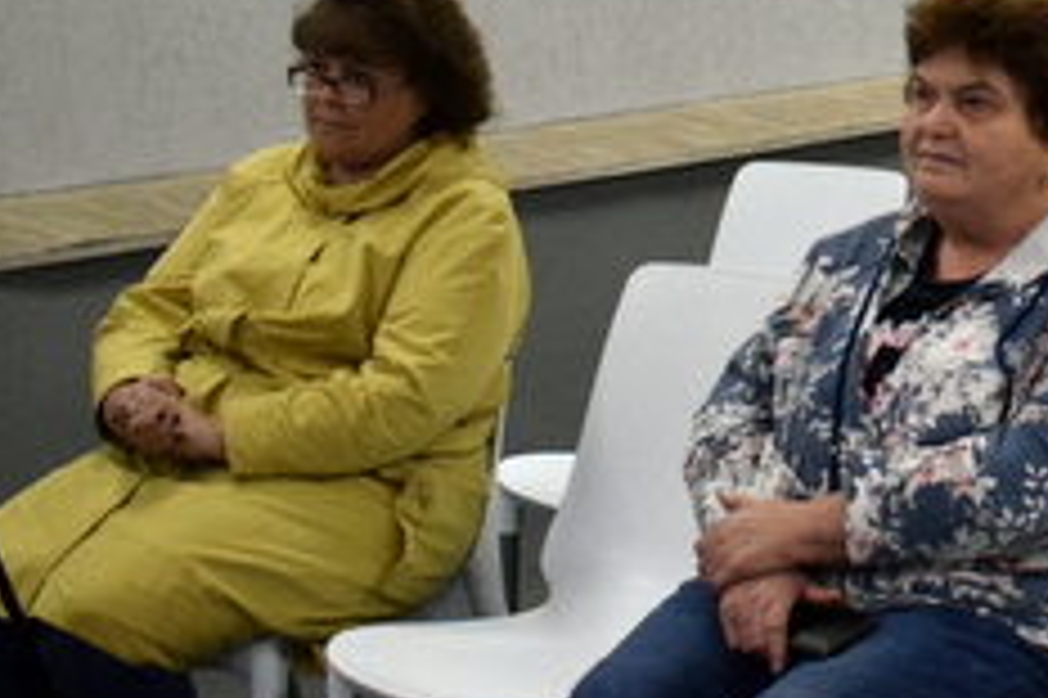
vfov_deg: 13.2
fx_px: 2996
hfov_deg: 17.3
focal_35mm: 103
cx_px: 1691
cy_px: 191
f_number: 3.8
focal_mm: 20
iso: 2800
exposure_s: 1/500
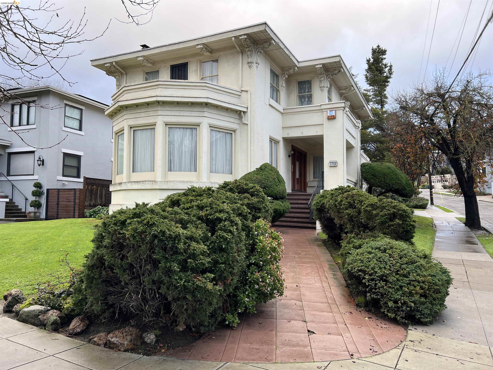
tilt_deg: +3.4
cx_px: 246
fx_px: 370
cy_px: 185
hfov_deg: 67.3
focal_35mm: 26
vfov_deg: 53.1
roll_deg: +0.7
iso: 50
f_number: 1.5
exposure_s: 1/169
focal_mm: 5.7
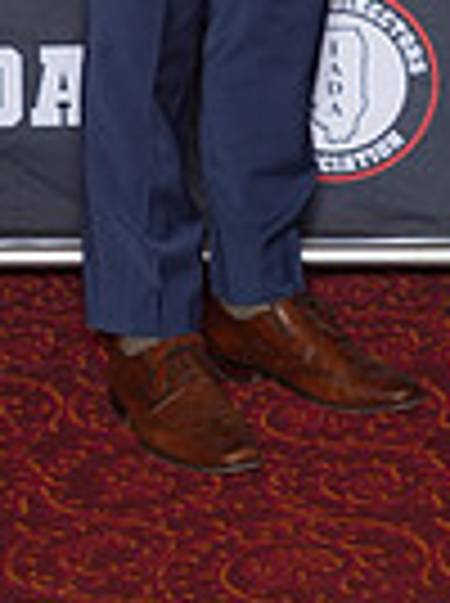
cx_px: 572
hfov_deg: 7.6
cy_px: -396
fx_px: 3373
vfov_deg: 9.8
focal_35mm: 194
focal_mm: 60
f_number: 8
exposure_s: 1/125
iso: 640
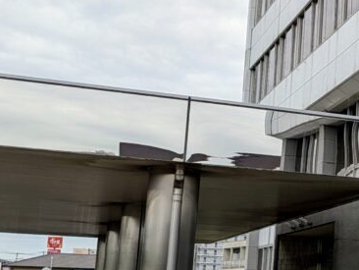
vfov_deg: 17.6
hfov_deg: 20.9
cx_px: 484
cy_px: 171
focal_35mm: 84
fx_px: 872
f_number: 1.68
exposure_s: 1/203
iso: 23
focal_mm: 6.9
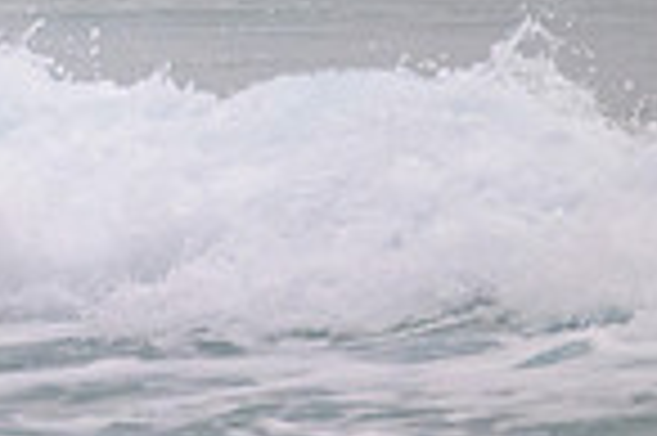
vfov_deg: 0.4
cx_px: -616
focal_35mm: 3183
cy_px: -402
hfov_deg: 0.6
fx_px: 58024
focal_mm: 800
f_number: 11
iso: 3600
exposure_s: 1/1250
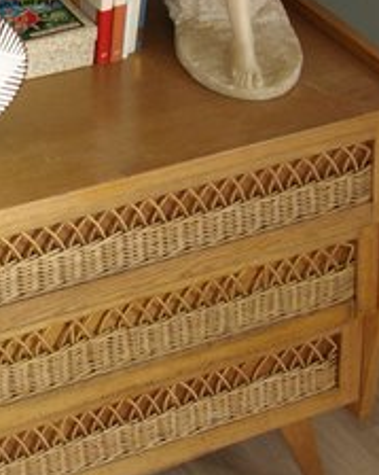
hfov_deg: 13.0
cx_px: -84
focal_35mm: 116
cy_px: 123
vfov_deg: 16.5
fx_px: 1623
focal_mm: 23
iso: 500
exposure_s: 1/15
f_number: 5
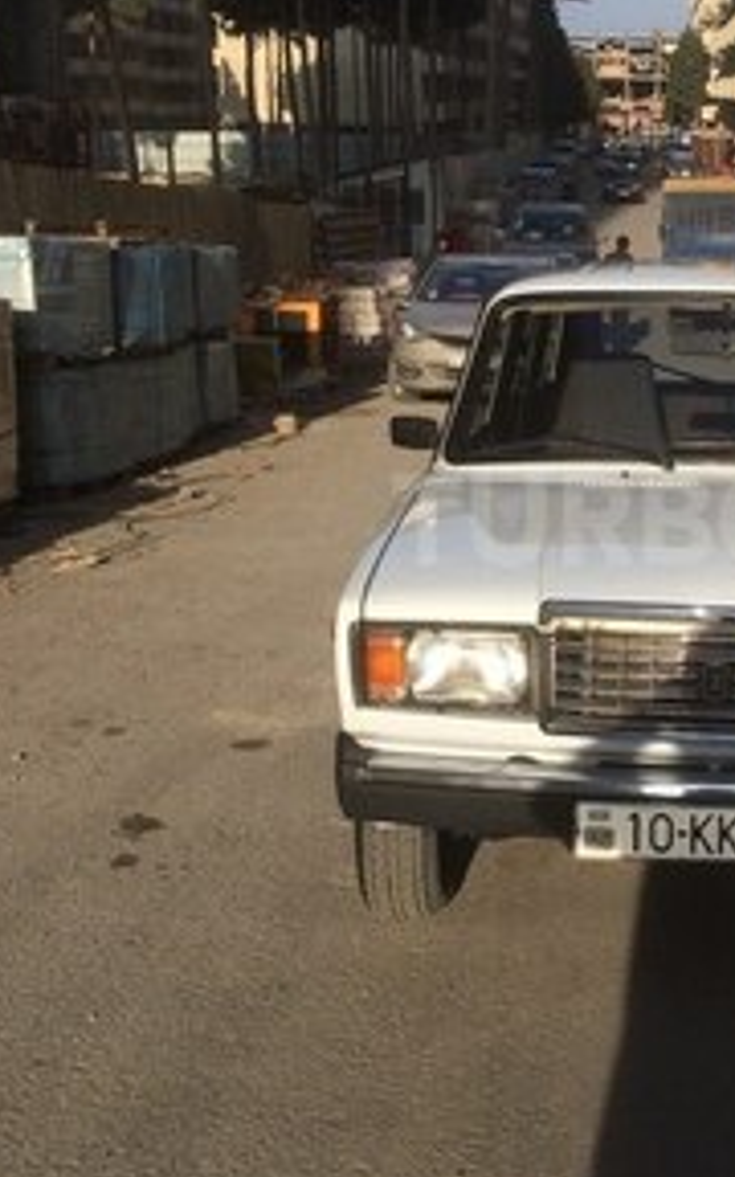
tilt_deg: -15.2
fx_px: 1699
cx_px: 706
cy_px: 519
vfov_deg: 38.1
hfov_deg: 23.5
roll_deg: -0.1
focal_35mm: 53
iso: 32
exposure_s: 1/2160
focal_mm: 4.15
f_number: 2.2
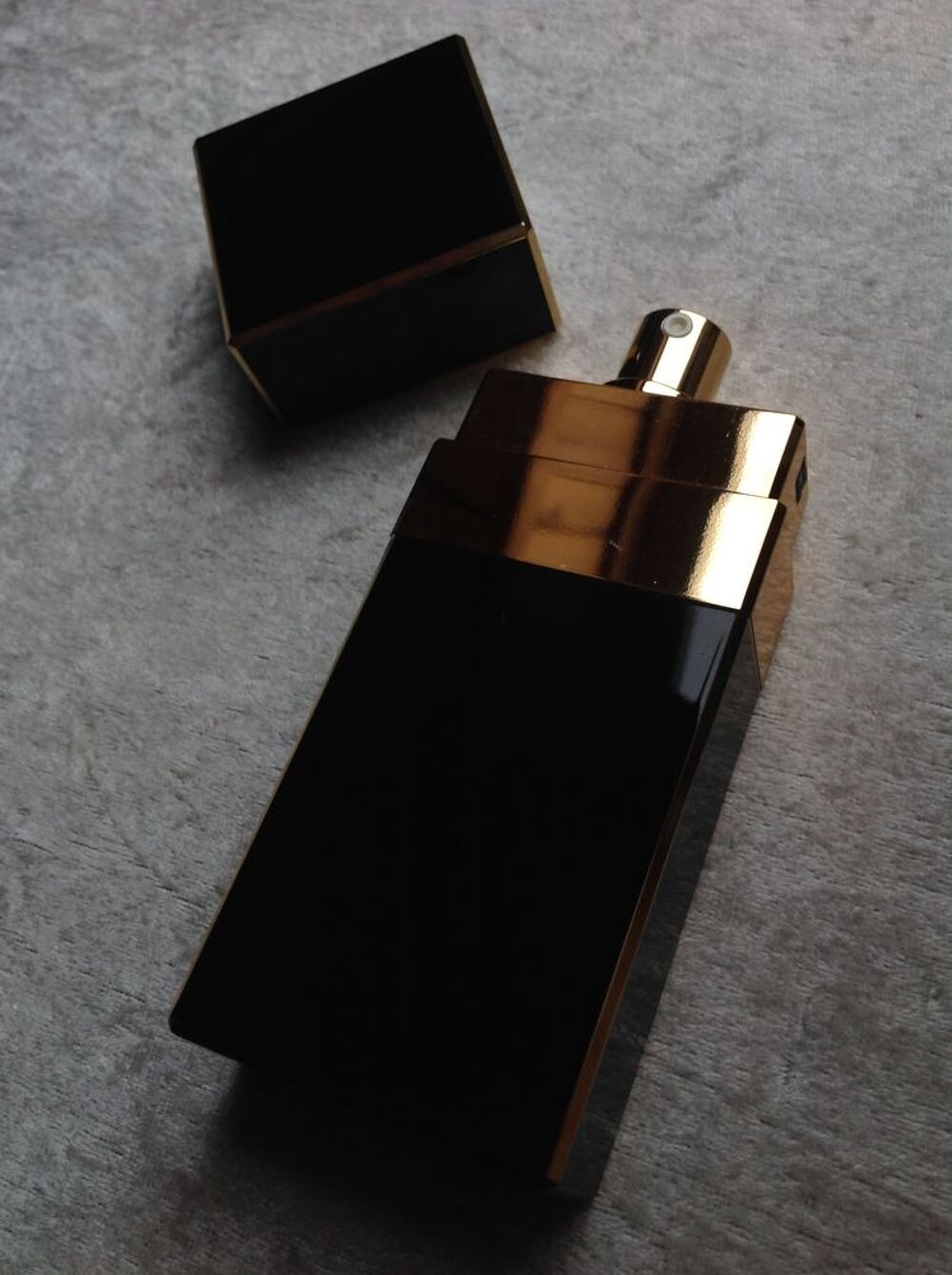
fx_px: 1287
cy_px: 638
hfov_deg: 40.6
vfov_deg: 52.7
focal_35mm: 35
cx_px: 476
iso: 50
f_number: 2.4
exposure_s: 1/30
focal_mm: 4.28
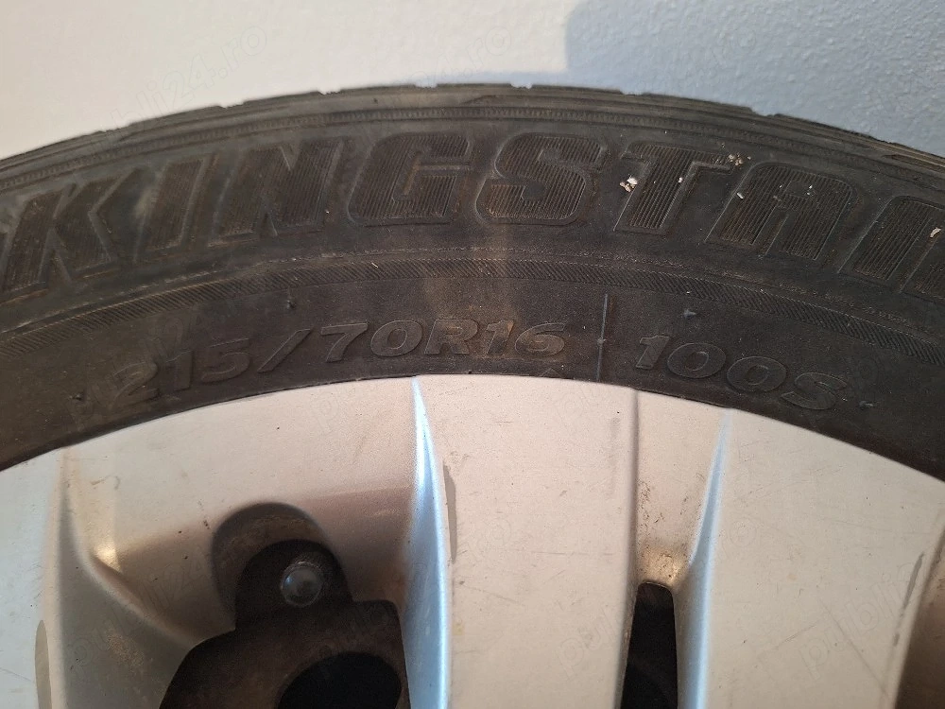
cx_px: 472
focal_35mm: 23
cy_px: 354
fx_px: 628
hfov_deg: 73.9
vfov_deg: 58.9
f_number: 1.8
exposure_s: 1/24
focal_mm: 5.54
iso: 320
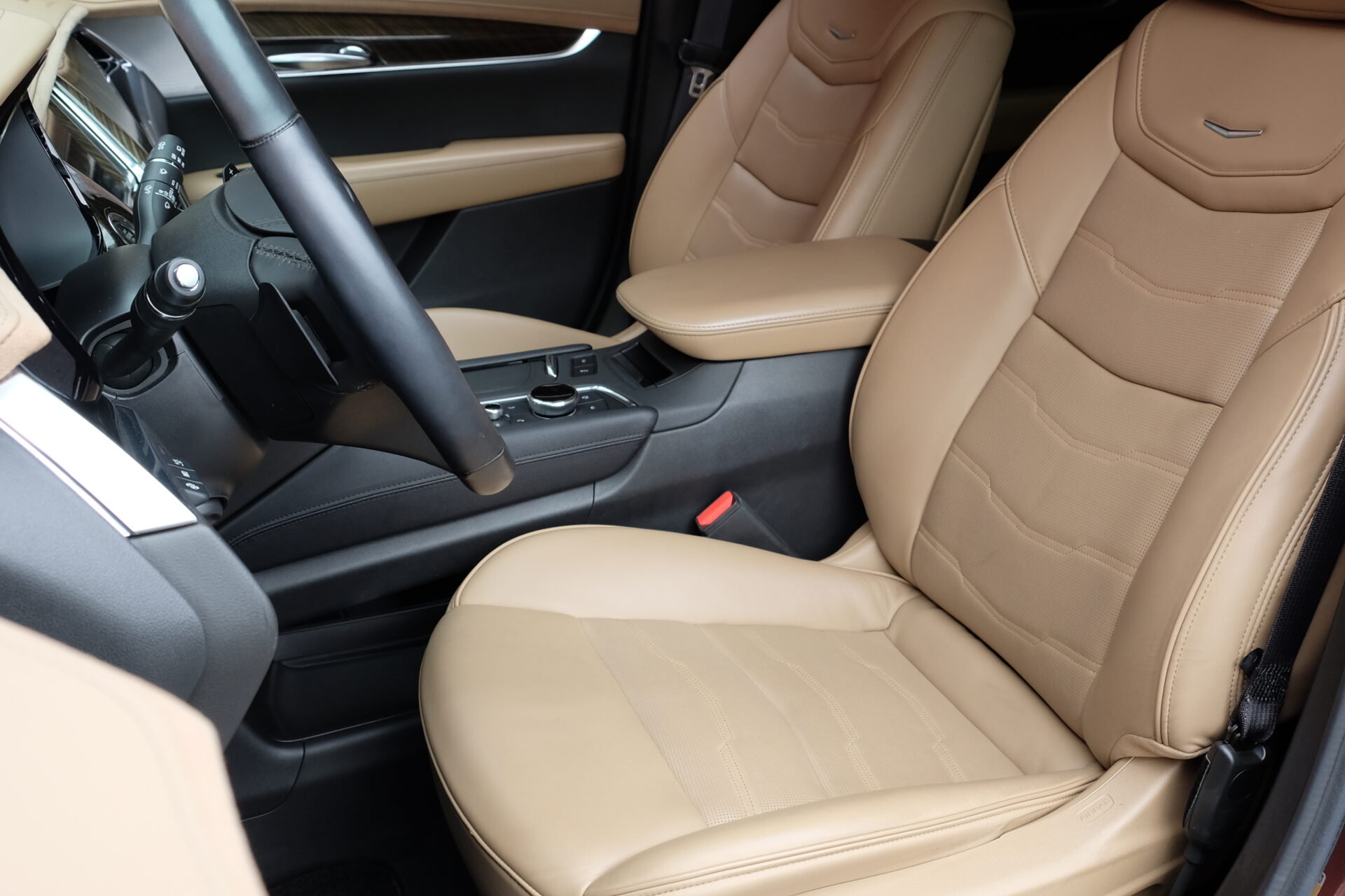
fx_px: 1345
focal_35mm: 36
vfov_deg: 36.9
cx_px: 762
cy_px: 460
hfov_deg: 53.0
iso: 400
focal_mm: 18
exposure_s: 1/160
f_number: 5
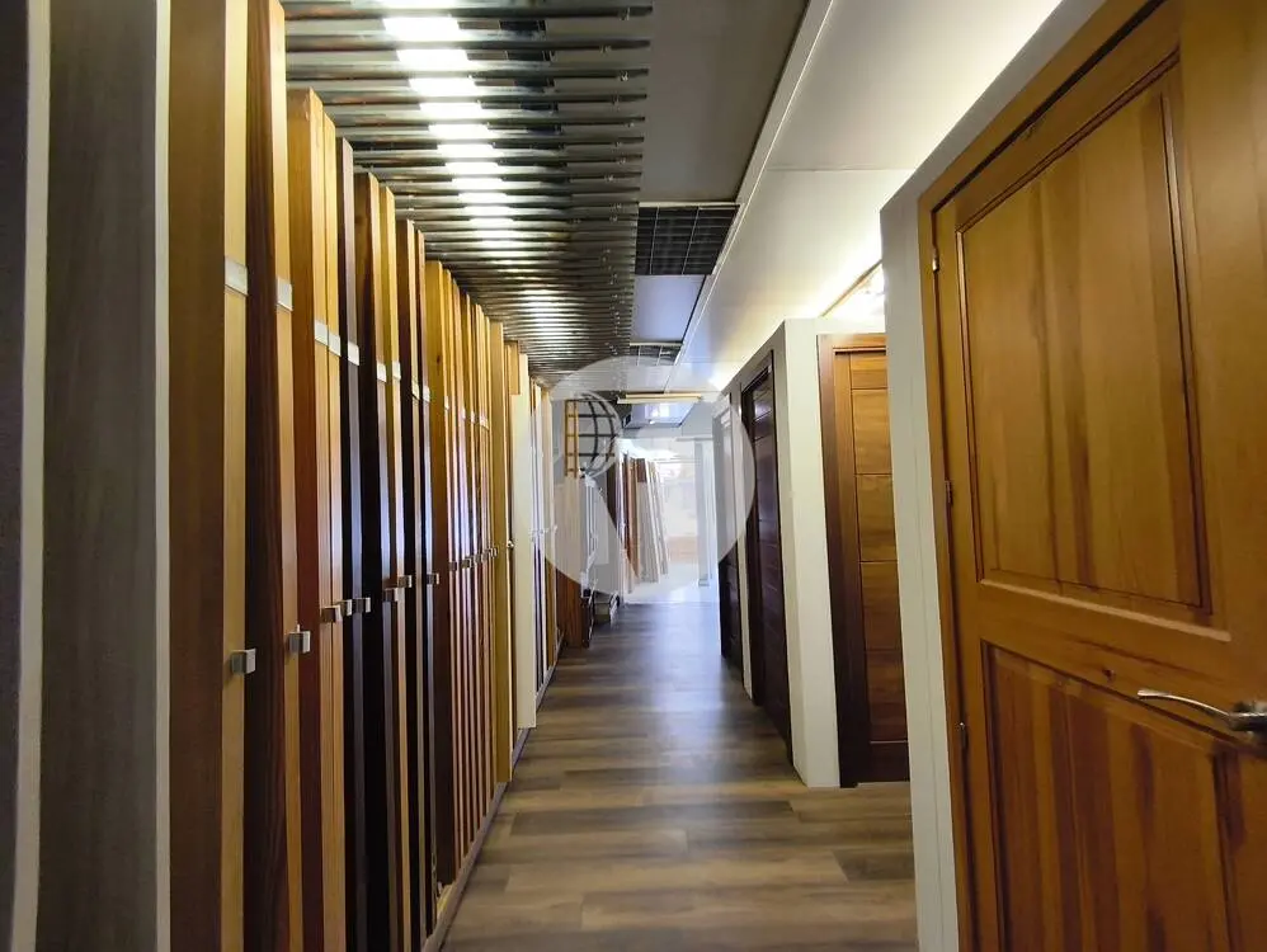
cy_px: 476
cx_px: 634
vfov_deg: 81.8
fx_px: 549
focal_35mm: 15
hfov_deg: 98.1
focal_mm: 1.65
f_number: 2.2
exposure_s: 1/50
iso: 80
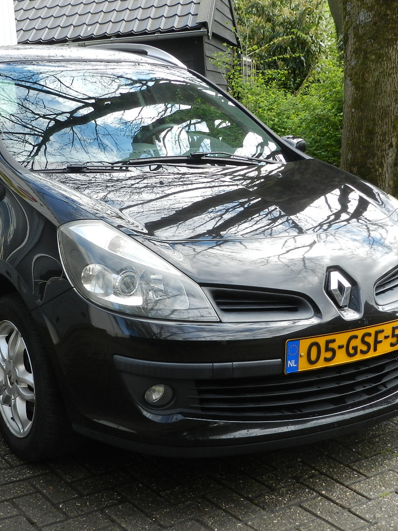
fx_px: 782
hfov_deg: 28.5
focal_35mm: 51
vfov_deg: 37.5
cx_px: 149
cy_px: 265
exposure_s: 1/320
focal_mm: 6.7
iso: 160
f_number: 4
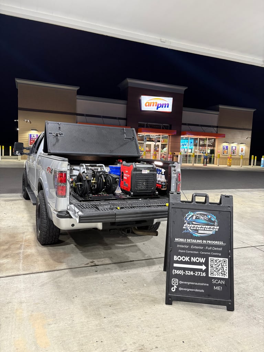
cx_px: 132
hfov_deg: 53.1
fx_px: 264
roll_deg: -1.5
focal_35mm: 26
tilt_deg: -4.2
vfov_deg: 67.3
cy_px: 176
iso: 250
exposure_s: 1/60
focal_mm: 5.96
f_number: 1.6
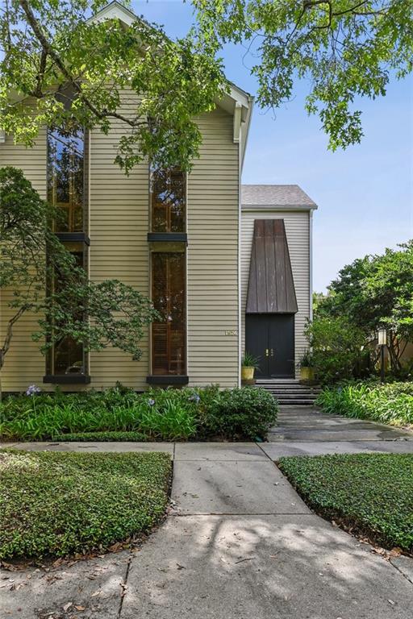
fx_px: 379
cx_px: 206
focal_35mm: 22
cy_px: 310
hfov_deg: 57.2
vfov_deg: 78.6
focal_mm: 22
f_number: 9
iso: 400
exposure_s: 1/160
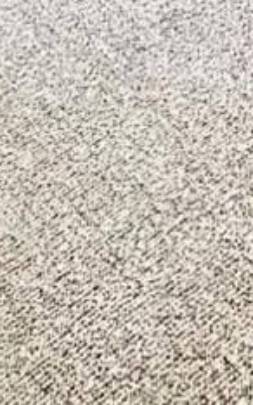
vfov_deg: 13.1
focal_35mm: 95
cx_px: -406
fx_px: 1049
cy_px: -672
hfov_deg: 11.0
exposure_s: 1/252
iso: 40
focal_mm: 2.22
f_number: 2.2
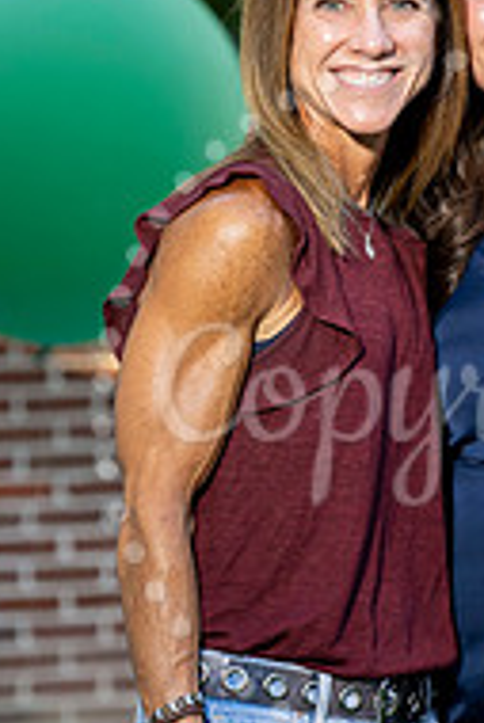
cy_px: 403
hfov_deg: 4.8
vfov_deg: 7.2
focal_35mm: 284
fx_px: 5716
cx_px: 450
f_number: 4.5
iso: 400
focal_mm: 120
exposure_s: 1/200
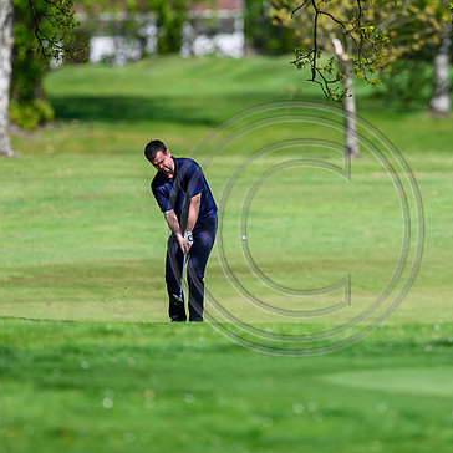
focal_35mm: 622
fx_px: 9209
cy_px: 205
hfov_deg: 2.8
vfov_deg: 2.8
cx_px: 282
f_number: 3.5
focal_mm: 400
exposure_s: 1/5000
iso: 500
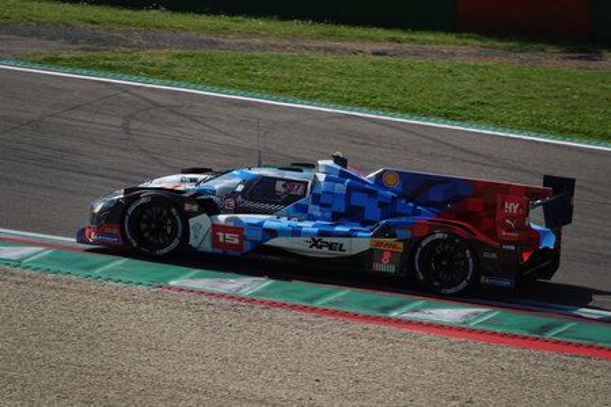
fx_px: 5431
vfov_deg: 4.3
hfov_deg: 6.4
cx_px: 306
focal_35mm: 320
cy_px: 204
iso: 125
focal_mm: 117.29
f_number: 4
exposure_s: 1/1600
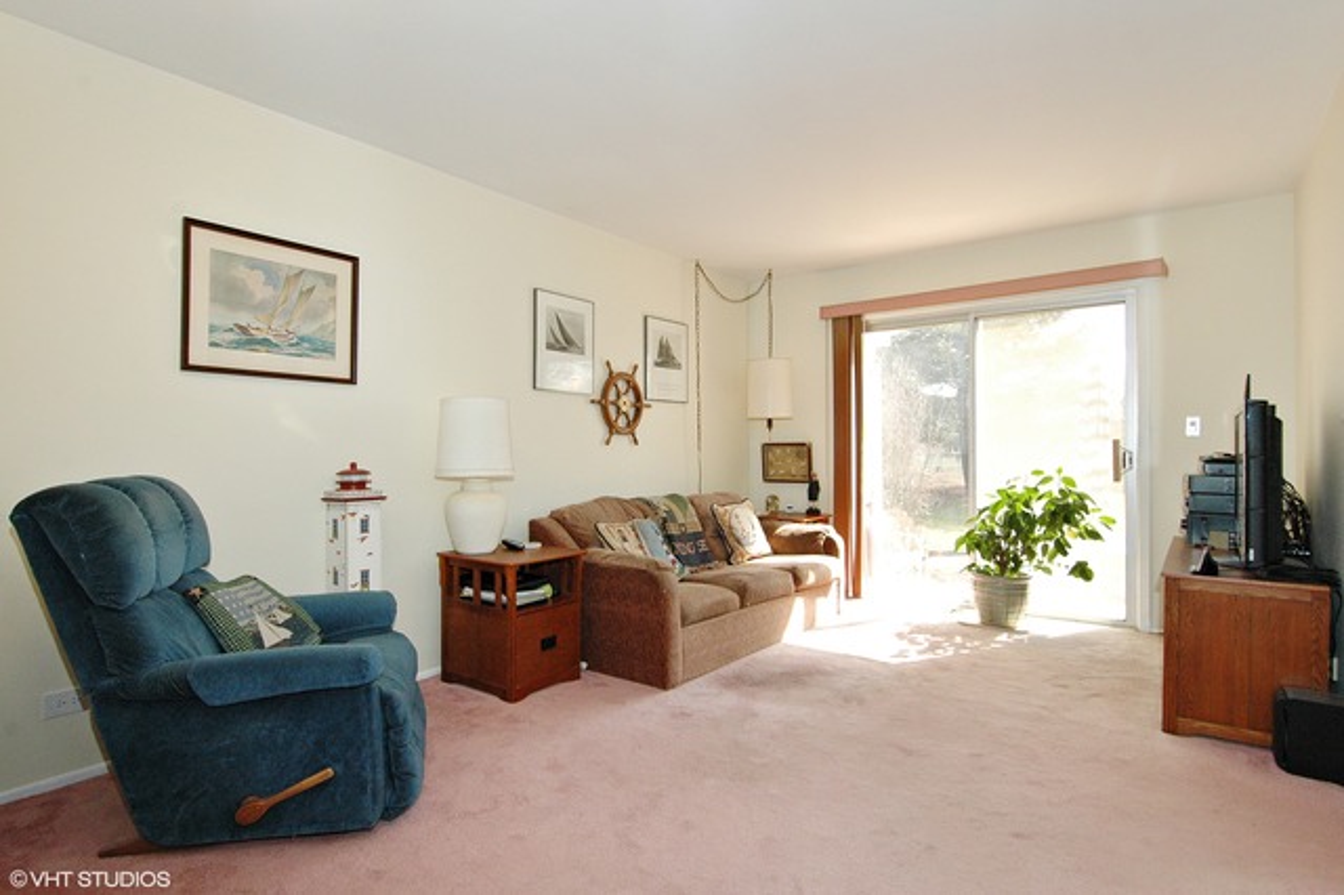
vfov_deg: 67.3
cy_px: 448
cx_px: 672
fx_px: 672
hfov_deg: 90.0
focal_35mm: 18
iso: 800
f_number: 8
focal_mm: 12
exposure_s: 1/80
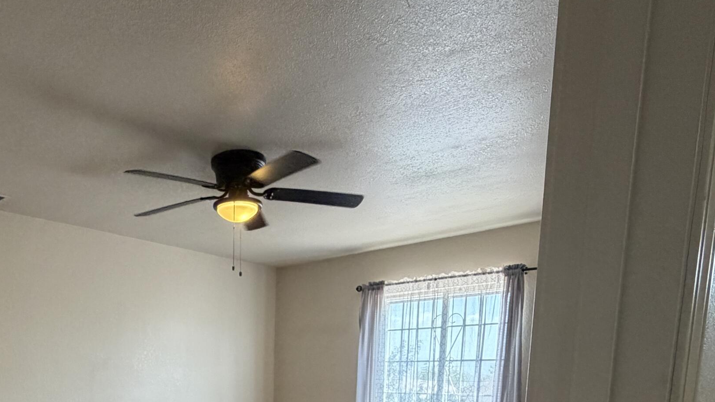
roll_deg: +1.1
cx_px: 206
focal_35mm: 28
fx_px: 531
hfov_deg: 65.0
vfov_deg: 35.3
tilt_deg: -8.8
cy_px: 446
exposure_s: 1/120
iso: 320
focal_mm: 2.22
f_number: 2.2
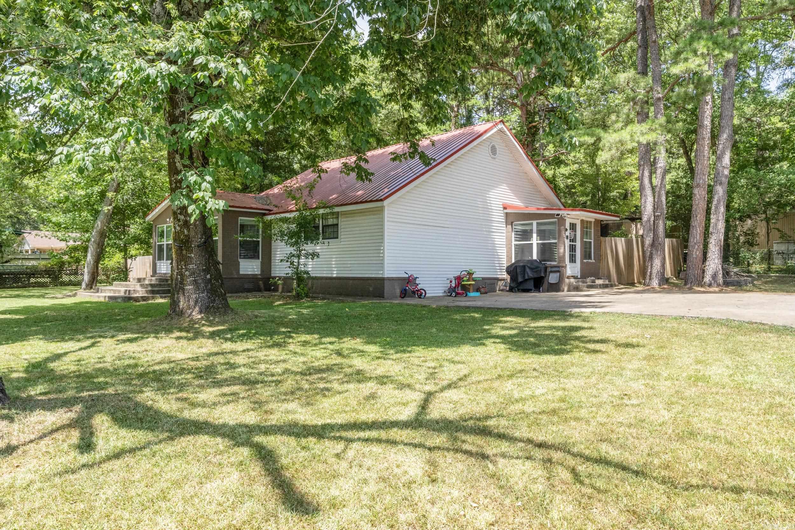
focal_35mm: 24
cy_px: 265
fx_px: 520
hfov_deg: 74.8
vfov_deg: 54.0
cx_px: 398
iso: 500
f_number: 7.1
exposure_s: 1/500
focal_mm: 15.7
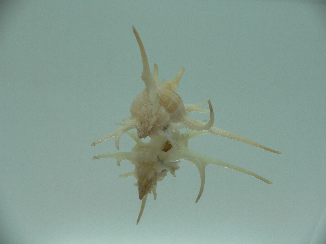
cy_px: 122
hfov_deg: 52.6
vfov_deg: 40.7
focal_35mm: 35
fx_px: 330
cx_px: 163
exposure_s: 1/60
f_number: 2.8
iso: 80
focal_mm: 4.6
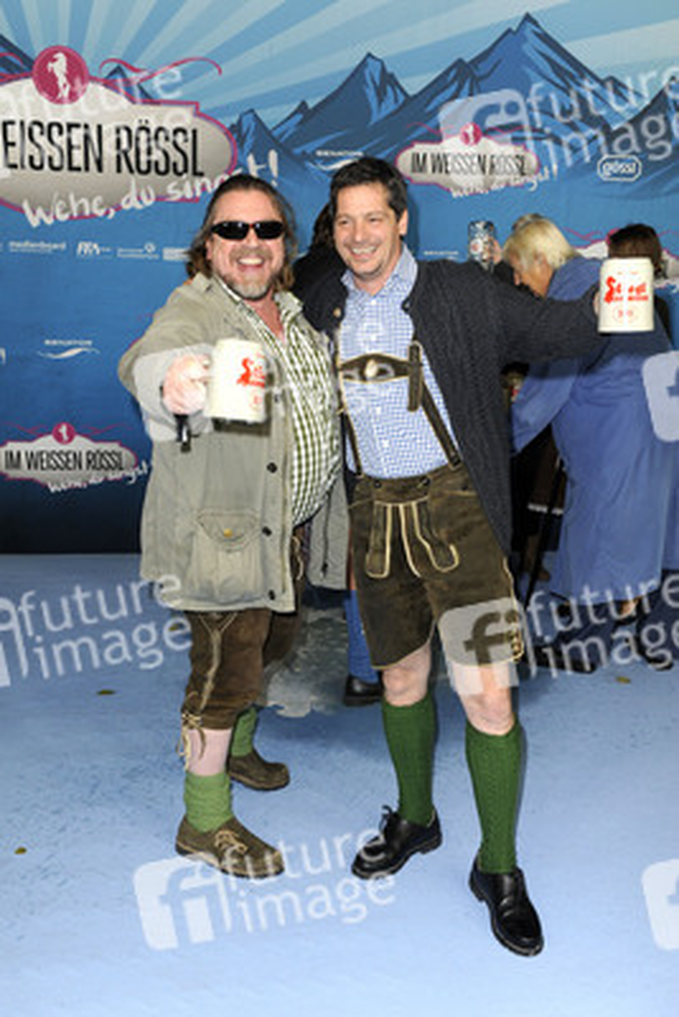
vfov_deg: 50.7
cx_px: 340
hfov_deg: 35.1
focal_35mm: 38
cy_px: 508
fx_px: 1074
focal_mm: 38
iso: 1000
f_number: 5
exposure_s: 1/160
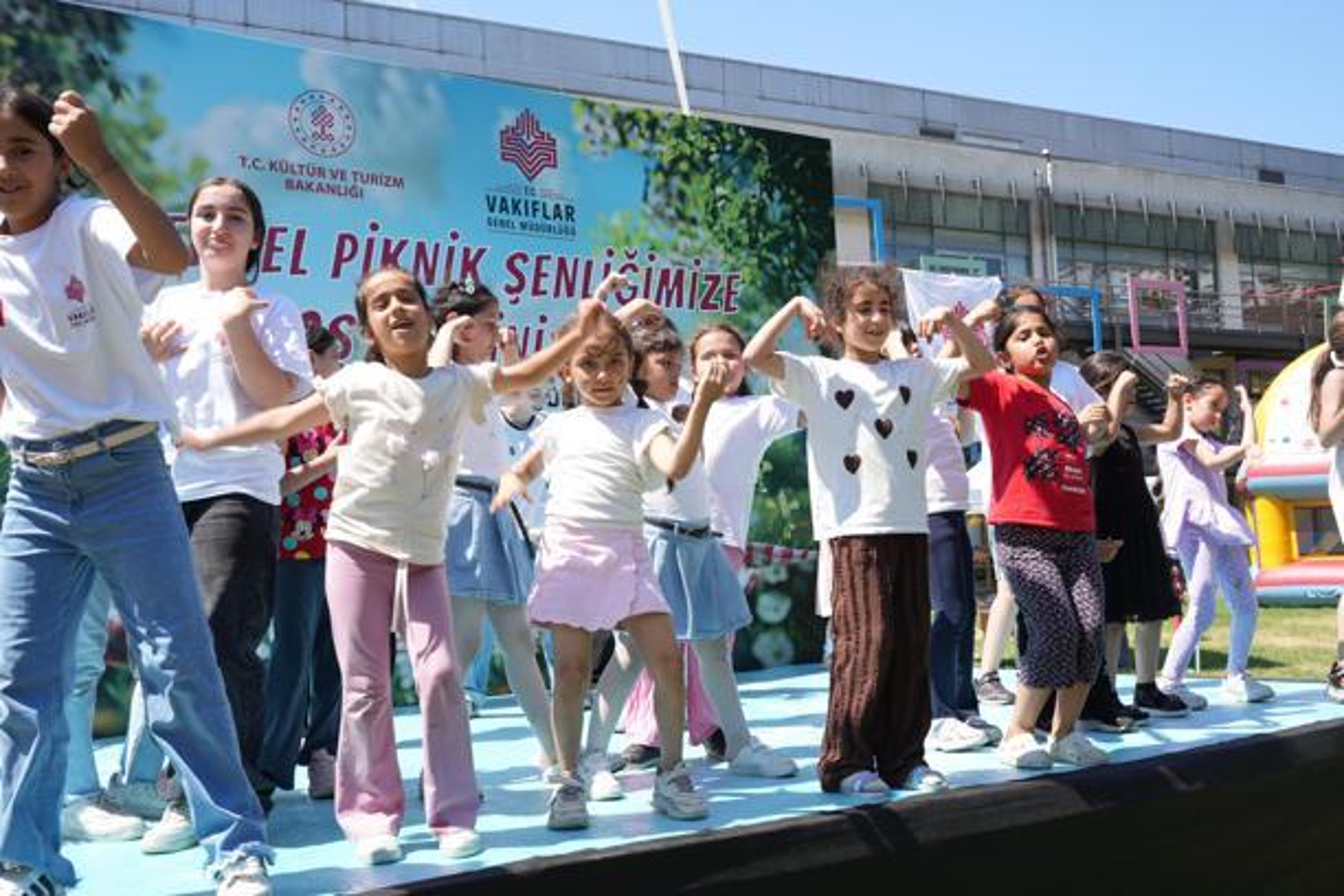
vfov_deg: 36.6
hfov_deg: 52.8
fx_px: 1355
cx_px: 672
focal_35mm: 36
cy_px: 448
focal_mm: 36.3
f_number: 9
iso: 160
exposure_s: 1/160
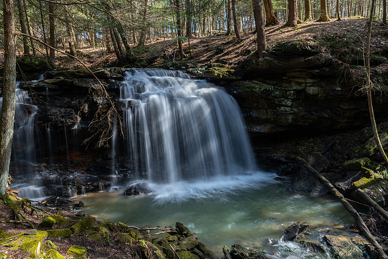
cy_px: 130
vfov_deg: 43.6
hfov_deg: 61.9
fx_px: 323
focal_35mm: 30
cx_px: 194
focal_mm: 30
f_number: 16
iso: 64
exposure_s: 1/1.67
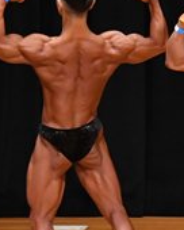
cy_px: 69
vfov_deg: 2.9
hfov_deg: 2.3
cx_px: 202
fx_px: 4581
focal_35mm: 673
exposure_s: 1/400
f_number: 5.6
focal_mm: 105
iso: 4000
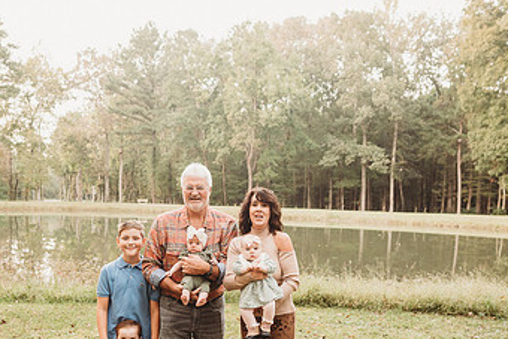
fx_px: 579
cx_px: 224
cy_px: 244
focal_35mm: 41
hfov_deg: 47.3
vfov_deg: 32.2
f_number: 2.5
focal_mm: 24
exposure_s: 1/125
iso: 800
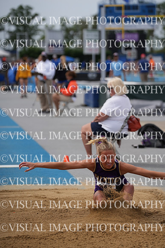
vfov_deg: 12.9
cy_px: 124
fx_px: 1092
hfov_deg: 8.6
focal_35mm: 159
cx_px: 82
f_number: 4
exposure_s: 1/4000
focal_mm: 159
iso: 320
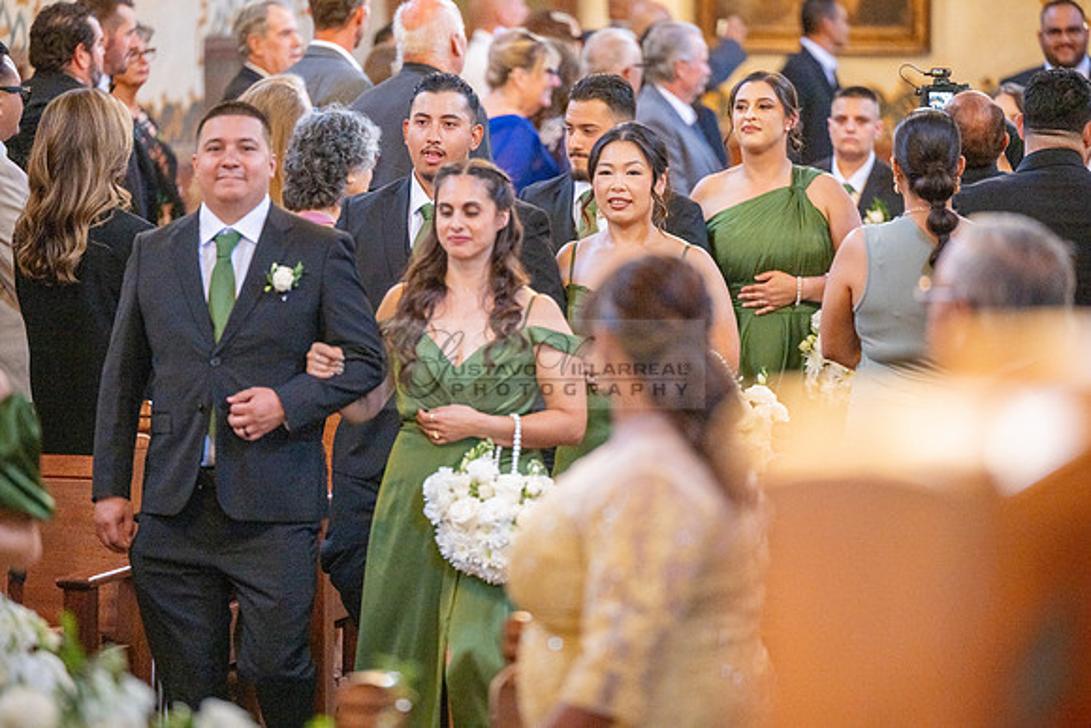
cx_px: 546
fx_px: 6062
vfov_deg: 6.9
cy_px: 364
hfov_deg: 10.3
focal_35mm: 200
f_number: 3.2
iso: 1250
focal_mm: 200
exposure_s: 1/320
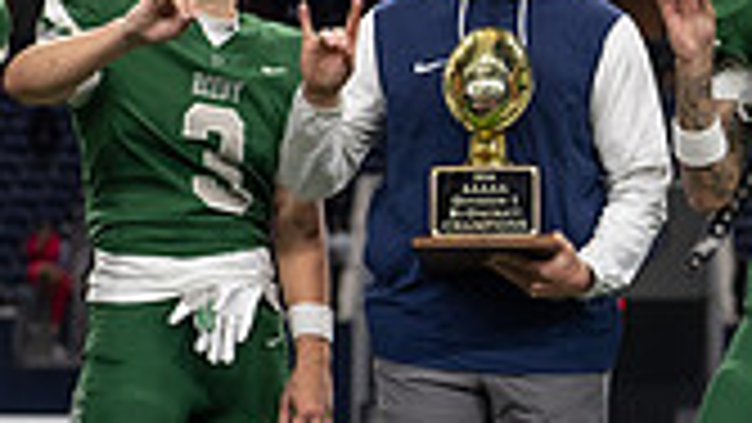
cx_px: 757
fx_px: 3889
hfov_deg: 10.9
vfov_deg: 6.2
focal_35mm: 195
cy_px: 364
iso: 320
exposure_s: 1/320
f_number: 2.2
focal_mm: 50
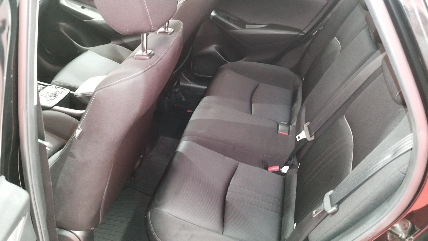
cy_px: 126
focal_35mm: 30
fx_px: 340
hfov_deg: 64.3
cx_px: 209
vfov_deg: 38.9
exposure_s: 1/14.3
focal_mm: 5.95
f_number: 1.89
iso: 3500
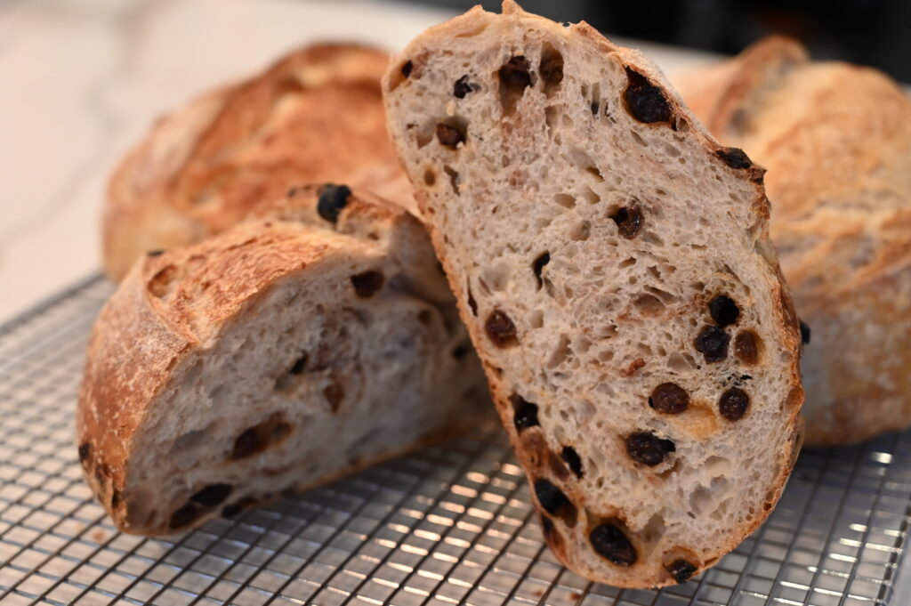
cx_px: 456
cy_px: 303
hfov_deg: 35.1
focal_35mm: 57
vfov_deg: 23.7
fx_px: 1441
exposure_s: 1/100
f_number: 4
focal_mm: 57
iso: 3200
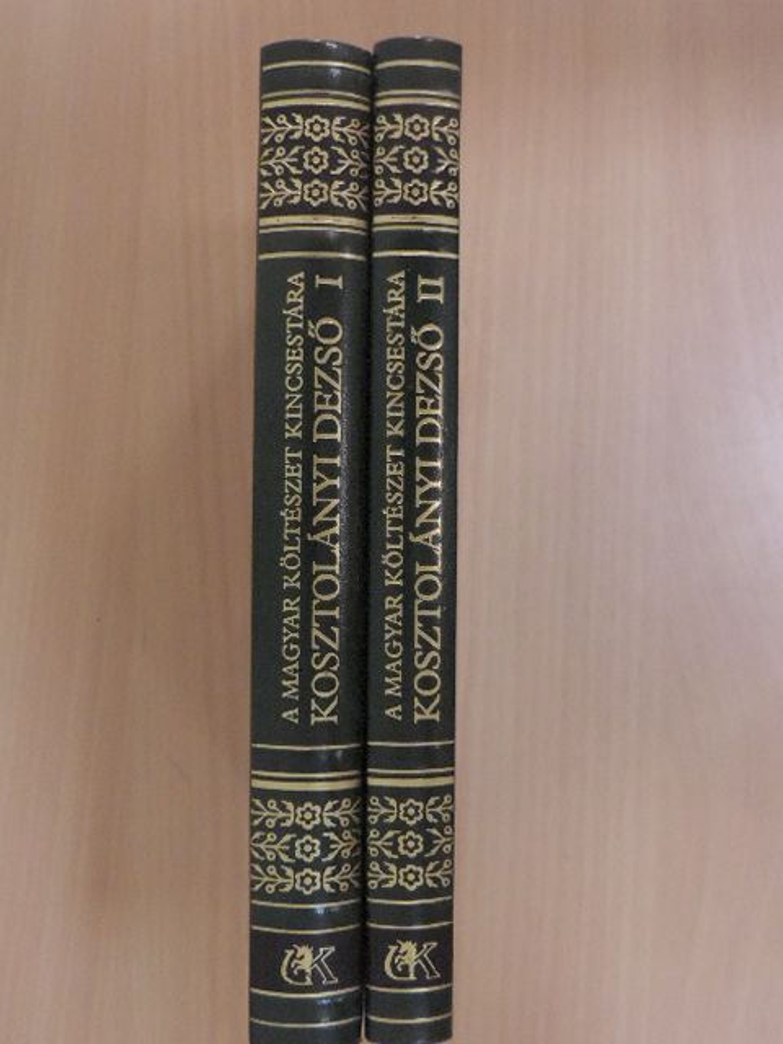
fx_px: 1206
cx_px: 392
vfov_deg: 46.8
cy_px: 522
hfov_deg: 36.0
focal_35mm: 40
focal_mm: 7.1
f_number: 3.3
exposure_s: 1/100
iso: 1600
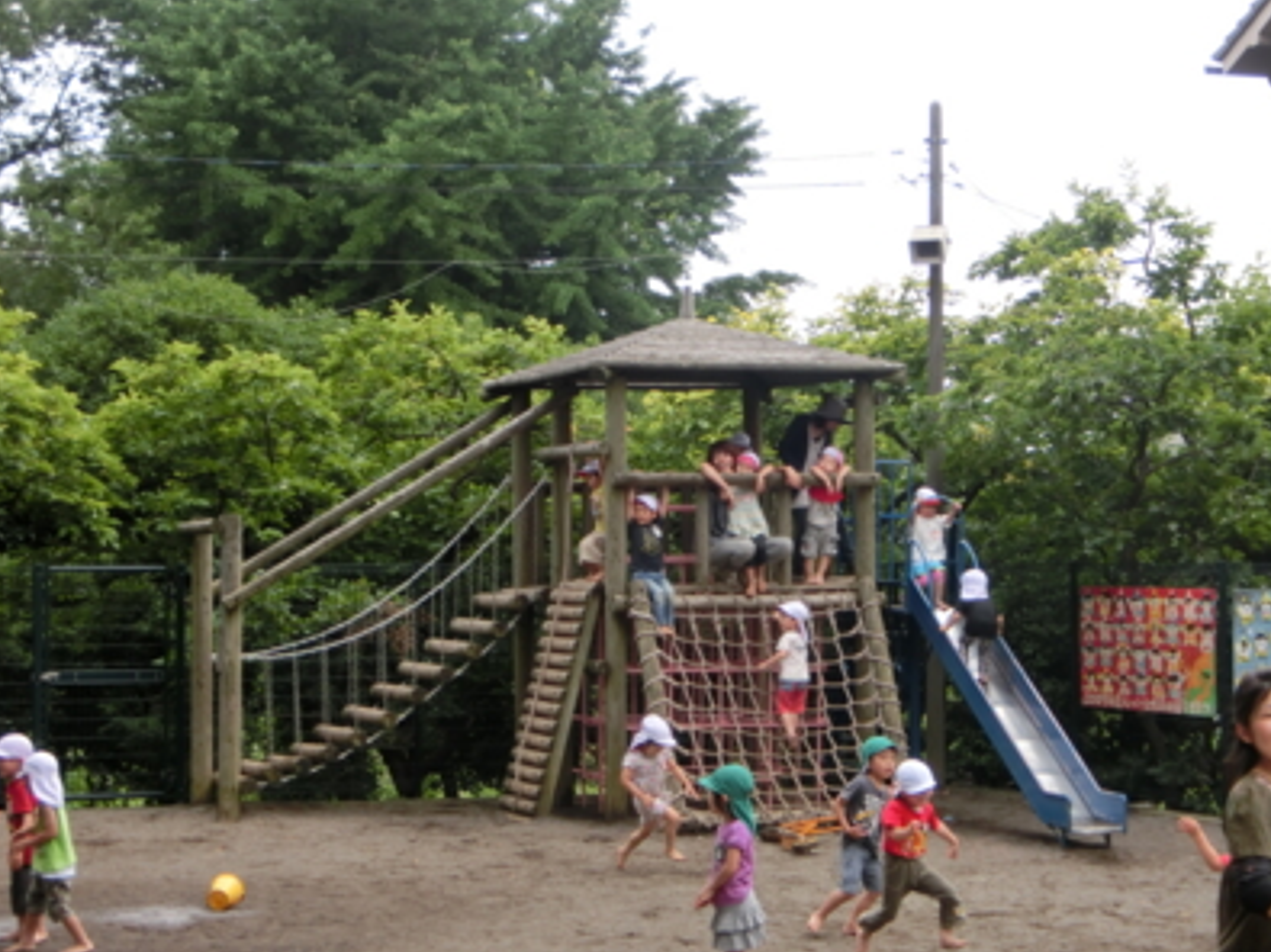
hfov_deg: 24.7
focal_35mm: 79
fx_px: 2900
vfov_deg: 18.7
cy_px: 473
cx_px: 637
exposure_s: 1/500
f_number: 4.9
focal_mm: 13.79
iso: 200
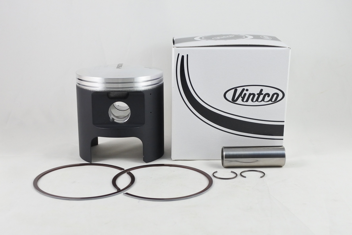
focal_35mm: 38
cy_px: 118
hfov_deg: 50.7
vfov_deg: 35.1
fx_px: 372
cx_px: 176
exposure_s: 1/125
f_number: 4
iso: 500
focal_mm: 14.3
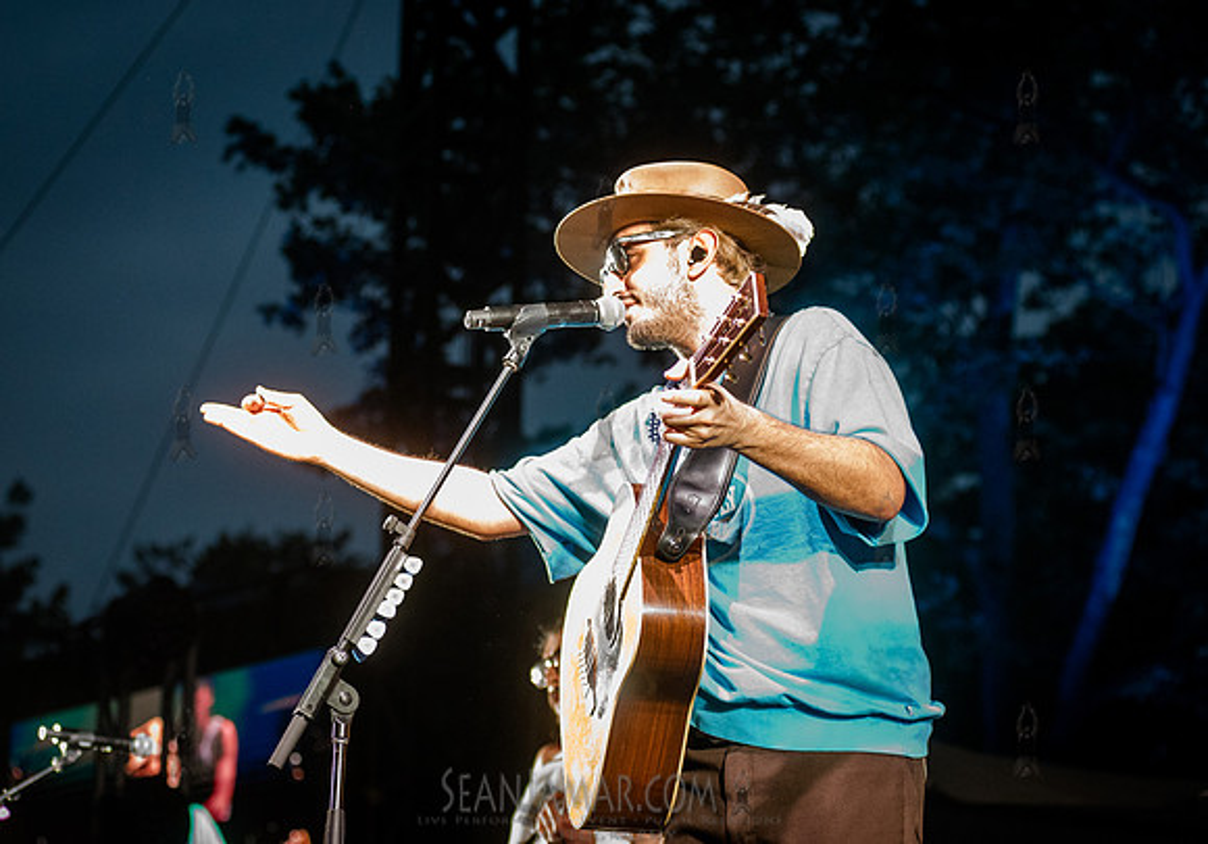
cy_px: 389
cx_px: 526
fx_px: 3032
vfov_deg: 15.8
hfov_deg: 22.5
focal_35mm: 89
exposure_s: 1/640
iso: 6400
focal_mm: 80
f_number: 4
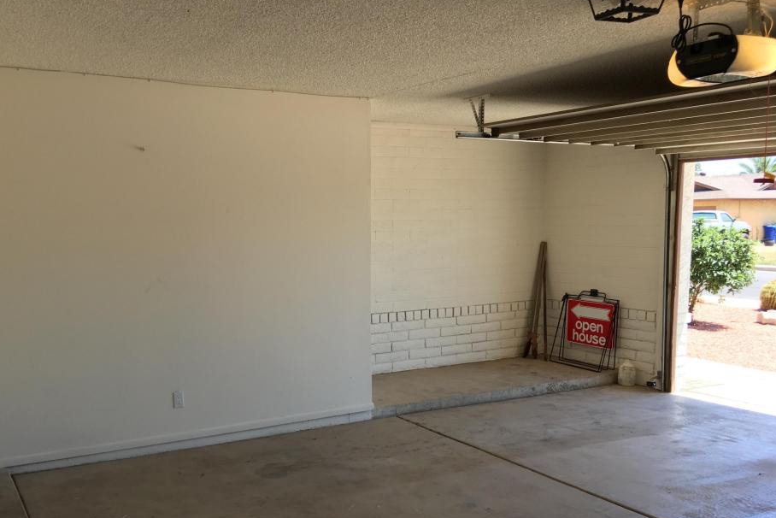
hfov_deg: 55.6
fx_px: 733
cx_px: 342
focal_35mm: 34
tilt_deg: -6.9
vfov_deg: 38.7
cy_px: 322
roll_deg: -0.1
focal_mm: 4.15
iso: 25
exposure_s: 1/135
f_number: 2.2
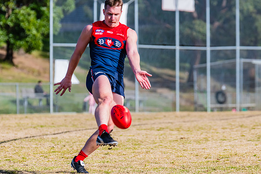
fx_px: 2487
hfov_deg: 6.0
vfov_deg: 4.0
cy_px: 88
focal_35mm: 343
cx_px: 135
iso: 640
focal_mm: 290
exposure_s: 1/1600
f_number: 8
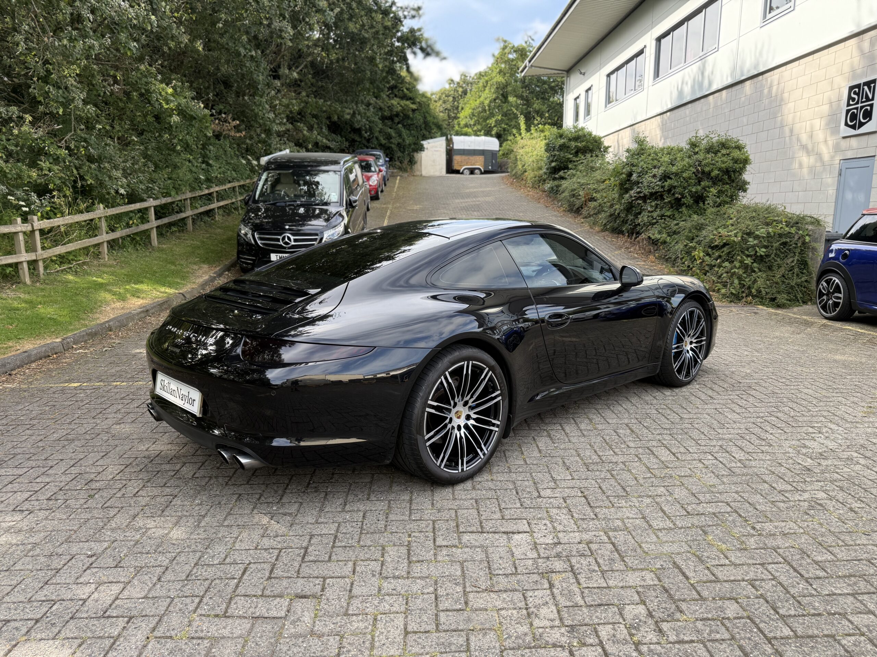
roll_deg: +0.0
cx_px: 438
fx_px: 608
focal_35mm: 24
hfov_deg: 71.6
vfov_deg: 56.8
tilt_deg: -10.8
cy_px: 328
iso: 100
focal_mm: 6.76
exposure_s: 1/788
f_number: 1.78
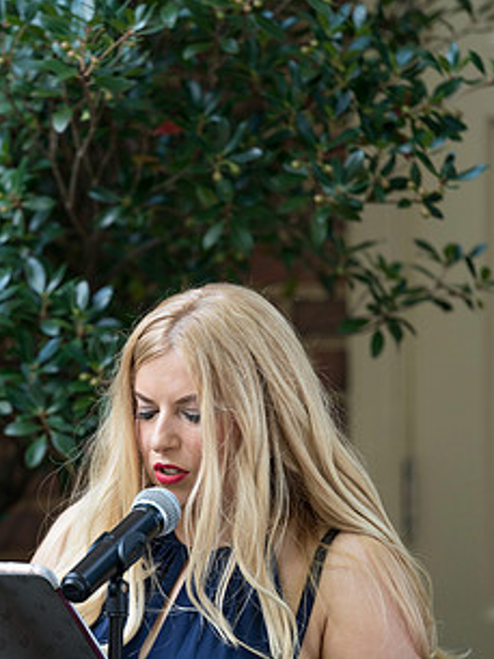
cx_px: 186
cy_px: 460
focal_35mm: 284
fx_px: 5400
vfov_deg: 7.0
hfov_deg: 5.2
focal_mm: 200
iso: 100
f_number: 4
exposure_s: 1/100
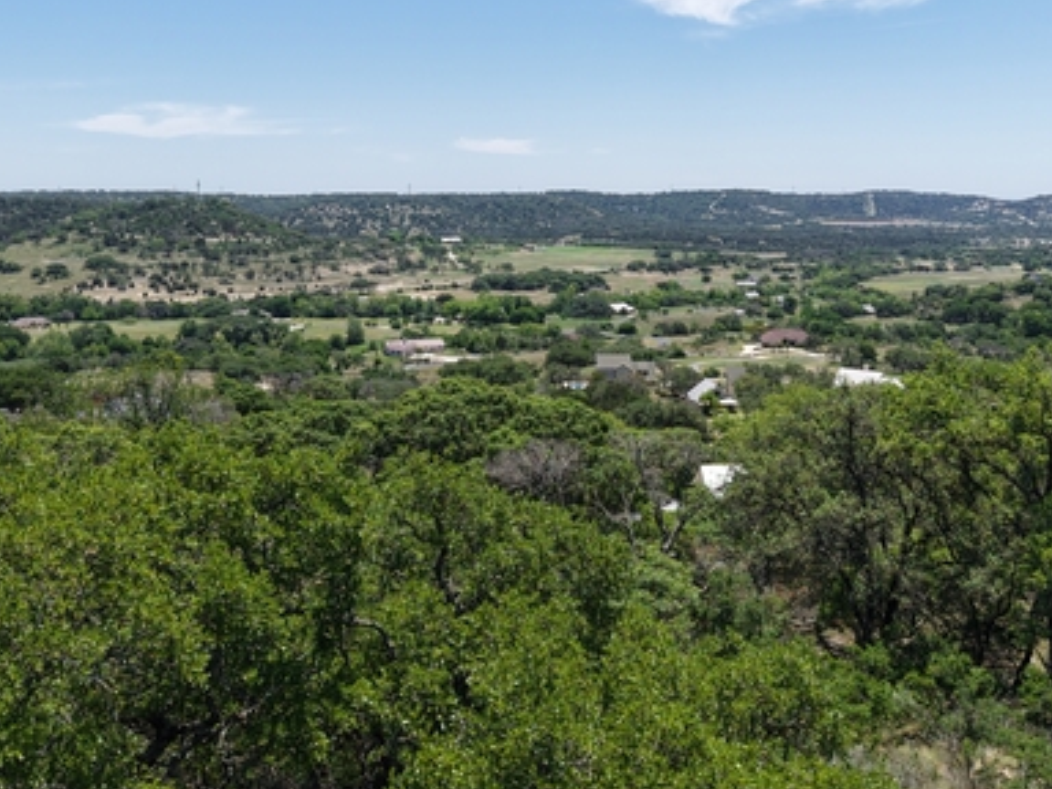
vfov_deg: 35.1
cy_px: 192
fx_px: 1216
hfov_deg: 46.7
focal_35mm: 40
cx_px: 581
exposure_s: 1/4000
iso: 170
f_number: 1.8
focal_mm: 8.67
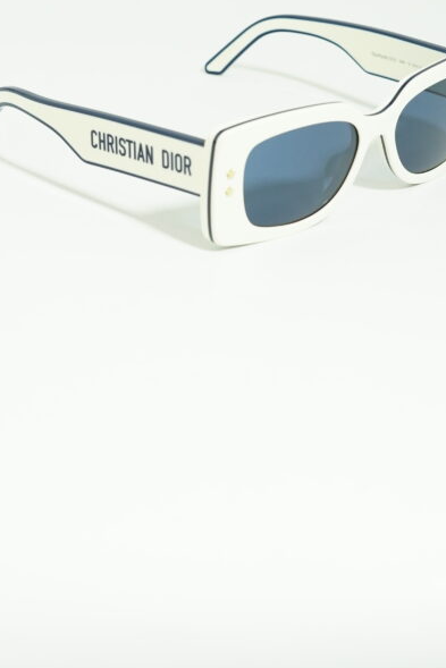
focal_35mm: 87
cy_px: 141
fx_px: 1616
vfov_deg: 23.1
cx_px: 233
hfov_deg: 15.7
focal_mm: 50
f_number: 6.3
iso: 640
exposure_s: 1/25
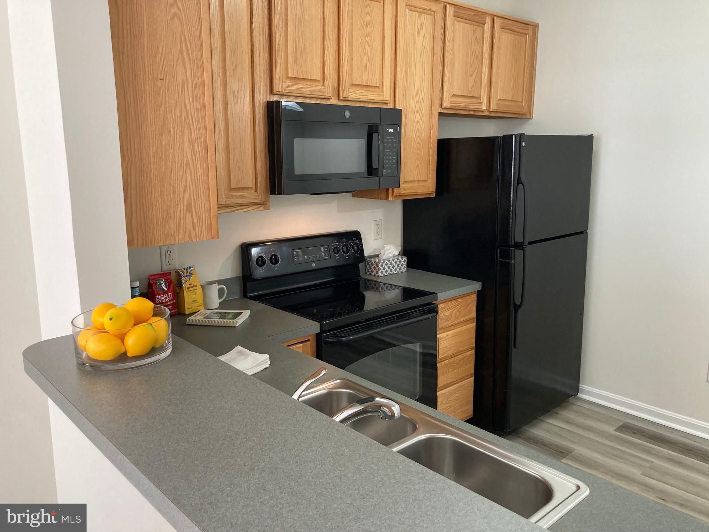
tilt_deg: -12.6
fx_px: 573
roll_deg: -0.7
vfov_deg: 49.7
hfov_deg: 63.4
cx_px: 354
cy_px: 266
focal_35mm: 28
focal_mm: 3.99
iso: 100
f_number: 1.8
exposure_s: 1/60
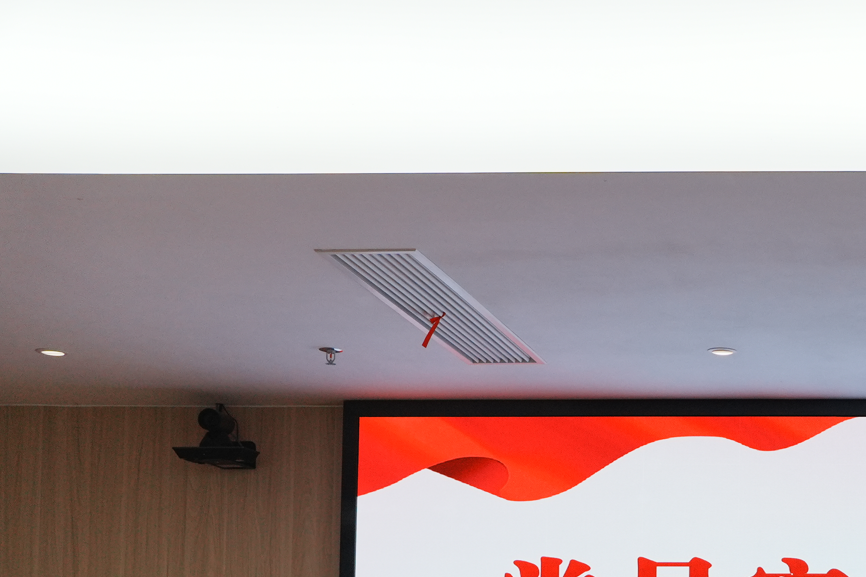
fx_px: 1756
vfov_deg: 17.8
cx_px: 1042
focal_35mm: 73
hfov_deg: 25.0
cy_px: 693
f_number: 3.5
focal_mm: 20
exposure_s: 1/400
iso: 400
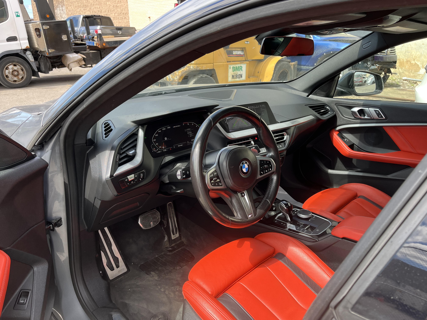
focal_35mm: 26
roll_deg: -0.1
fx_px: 321
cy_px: 160
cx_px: 214
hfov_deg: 67.3
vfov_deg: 53.1
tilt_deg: -21.7
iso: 50
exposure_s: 1/366
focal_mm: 5.1
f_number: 1.6
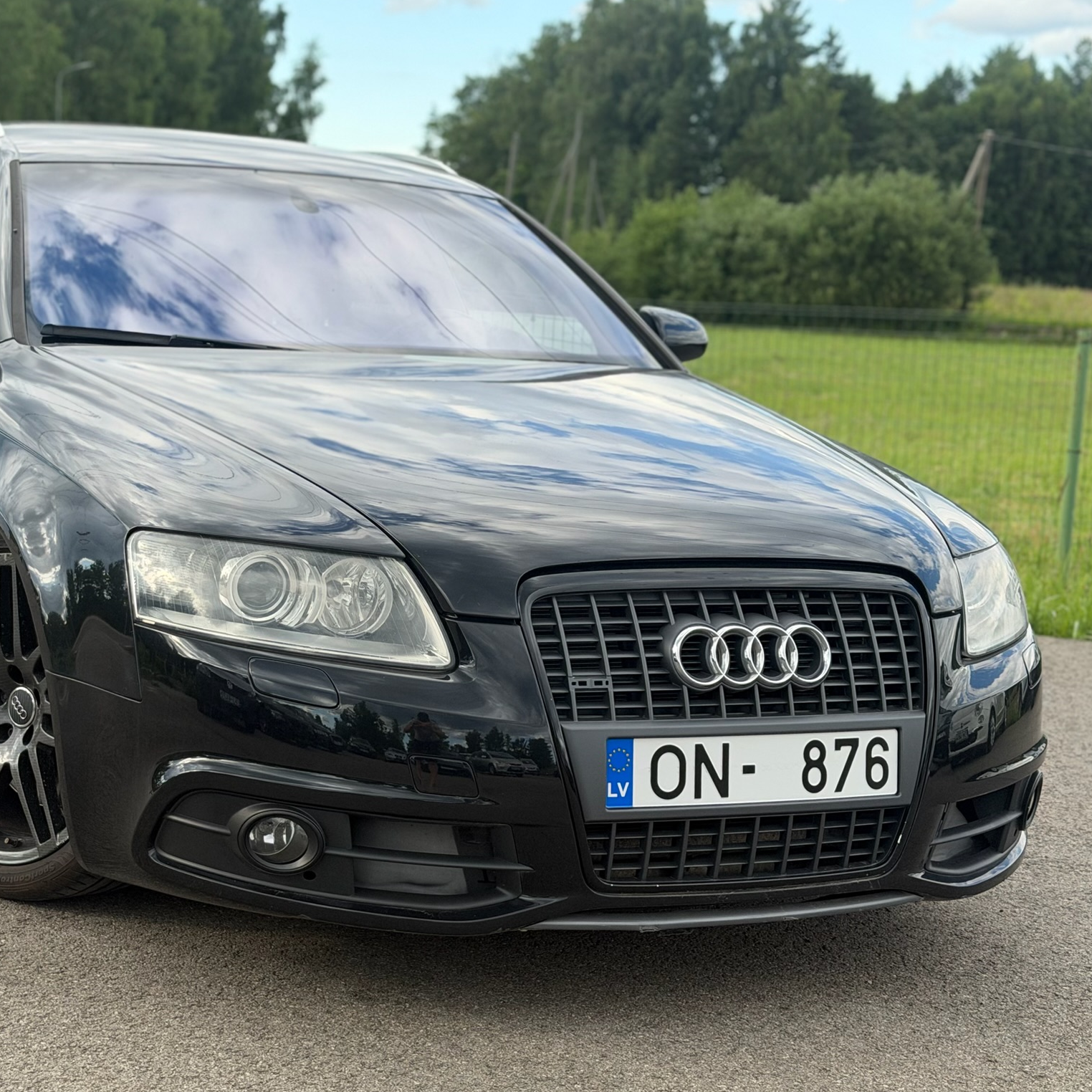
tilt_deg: -7.8
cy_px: 543
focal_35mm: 57
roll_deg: +0.9
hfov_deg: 29.9
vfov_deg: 30.0
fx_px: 2034
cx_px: 380
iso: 80
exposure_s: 1/1133
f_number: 1.78
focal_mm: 6.76
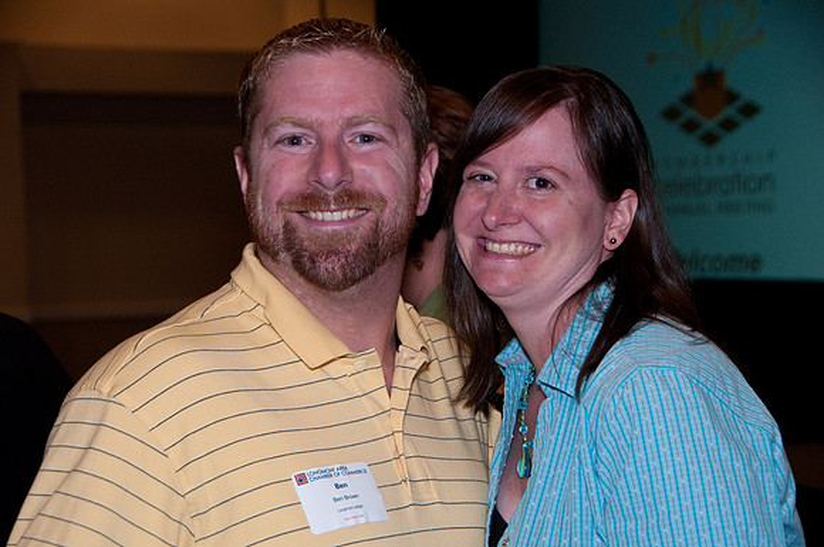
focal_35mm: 93
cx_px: 412
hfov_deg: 21.9
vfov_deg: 14.7
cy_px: 274
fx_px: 2126
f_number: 6.3
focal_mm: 62
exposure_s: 1/60
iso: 640
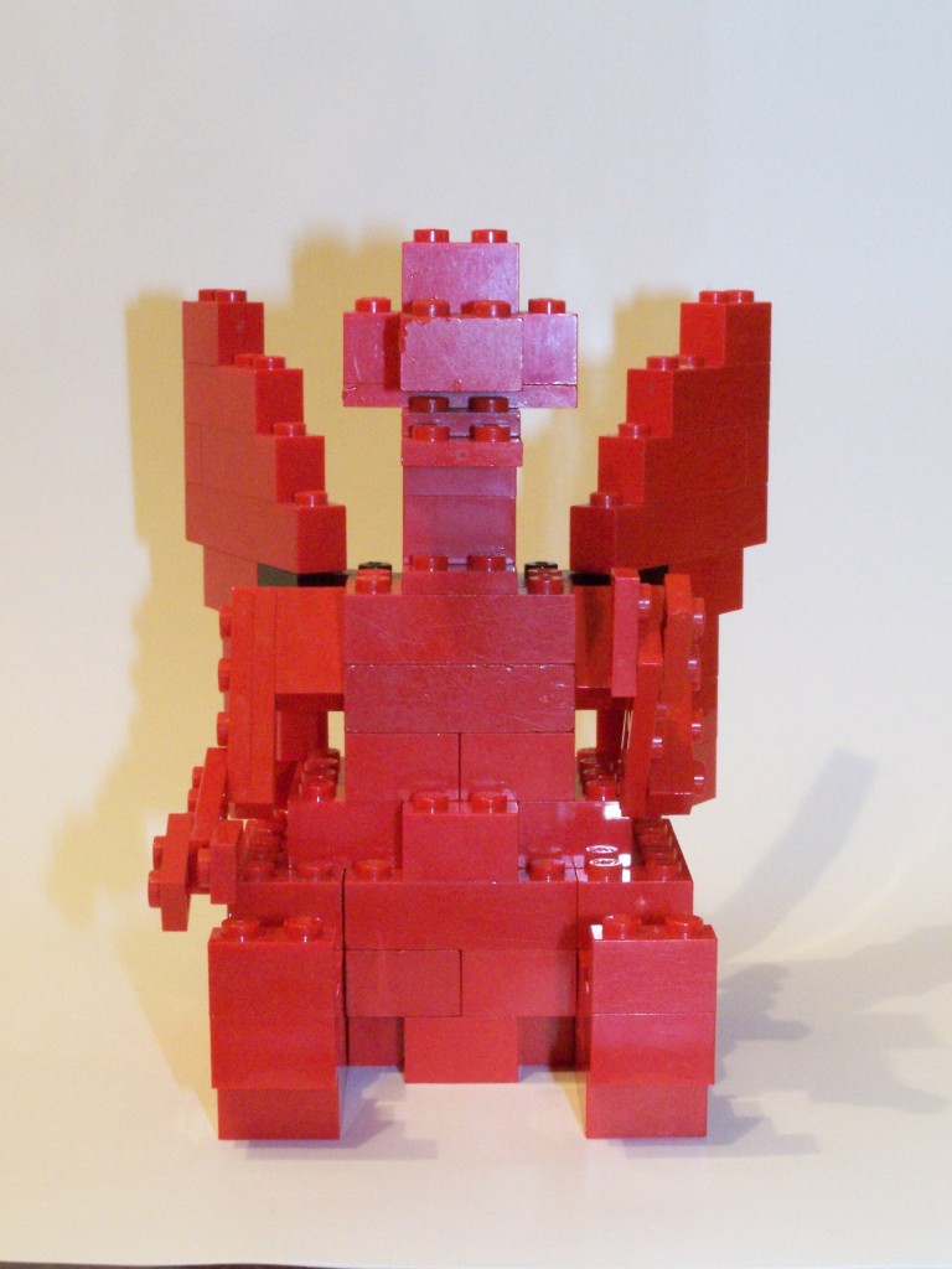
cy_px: 634
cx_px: 476
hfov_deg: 21.3
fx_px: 2530
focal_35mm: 69
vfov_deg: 28.2
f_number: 8
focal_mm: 11.5
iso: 400
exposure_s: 1/4
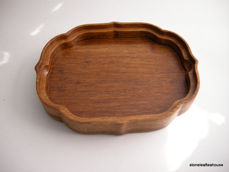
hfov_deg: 52.6
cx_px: 114
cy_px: 86
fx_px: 232
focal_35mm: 35
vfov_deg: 40.7
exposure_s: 1/62.3
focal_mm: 7.5
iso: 93
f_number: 2.7
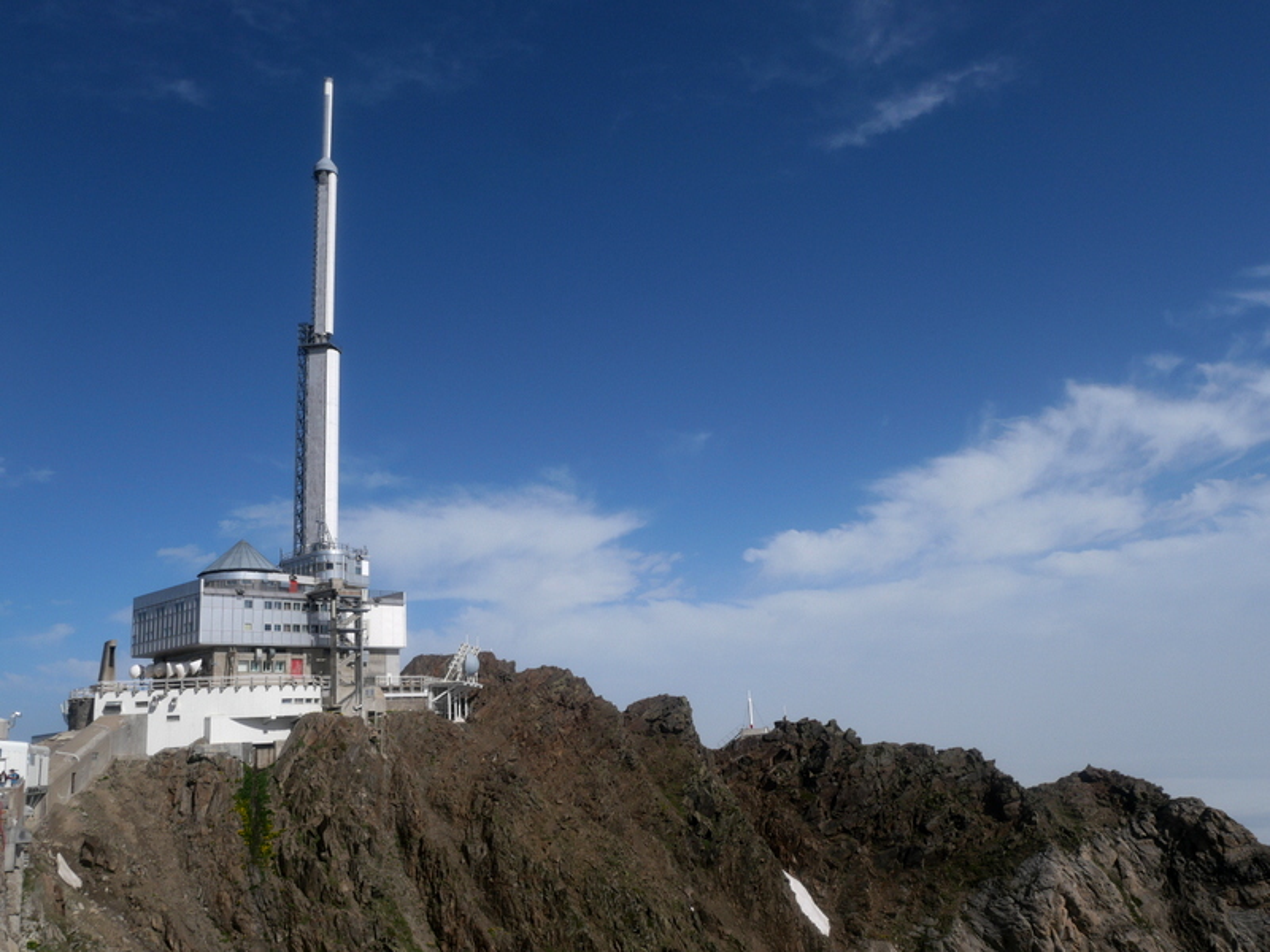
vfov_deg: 46.8
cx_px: 635
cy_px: 476
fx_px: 1101
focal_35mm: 30
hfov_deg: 60.0
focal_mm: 15
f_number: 10
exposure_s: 1/800
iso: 800
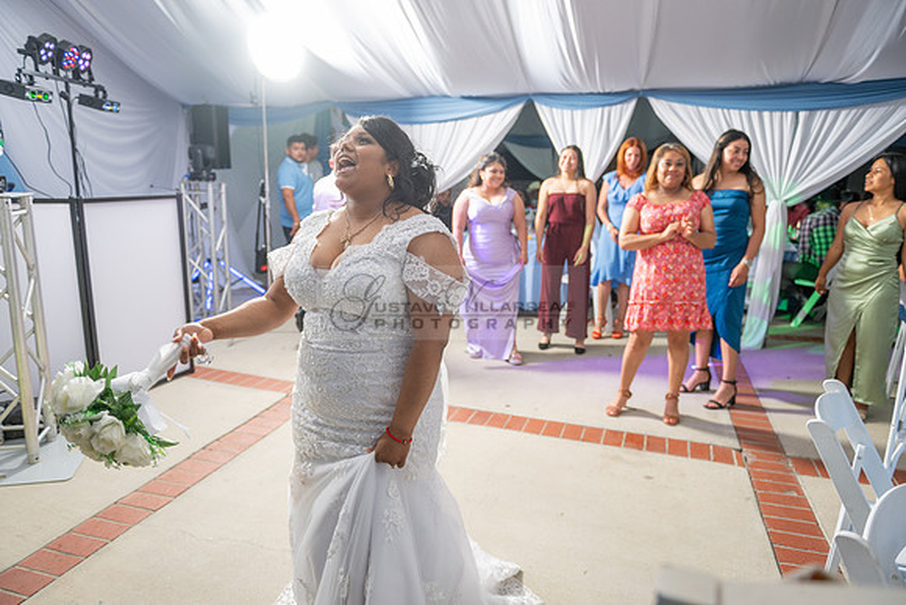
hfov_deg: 73.7
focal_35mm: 24
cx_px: 453
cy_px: 302
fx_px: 604
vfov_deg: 53.2
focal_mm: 24
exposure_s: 1/125
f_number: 2.8
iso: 250
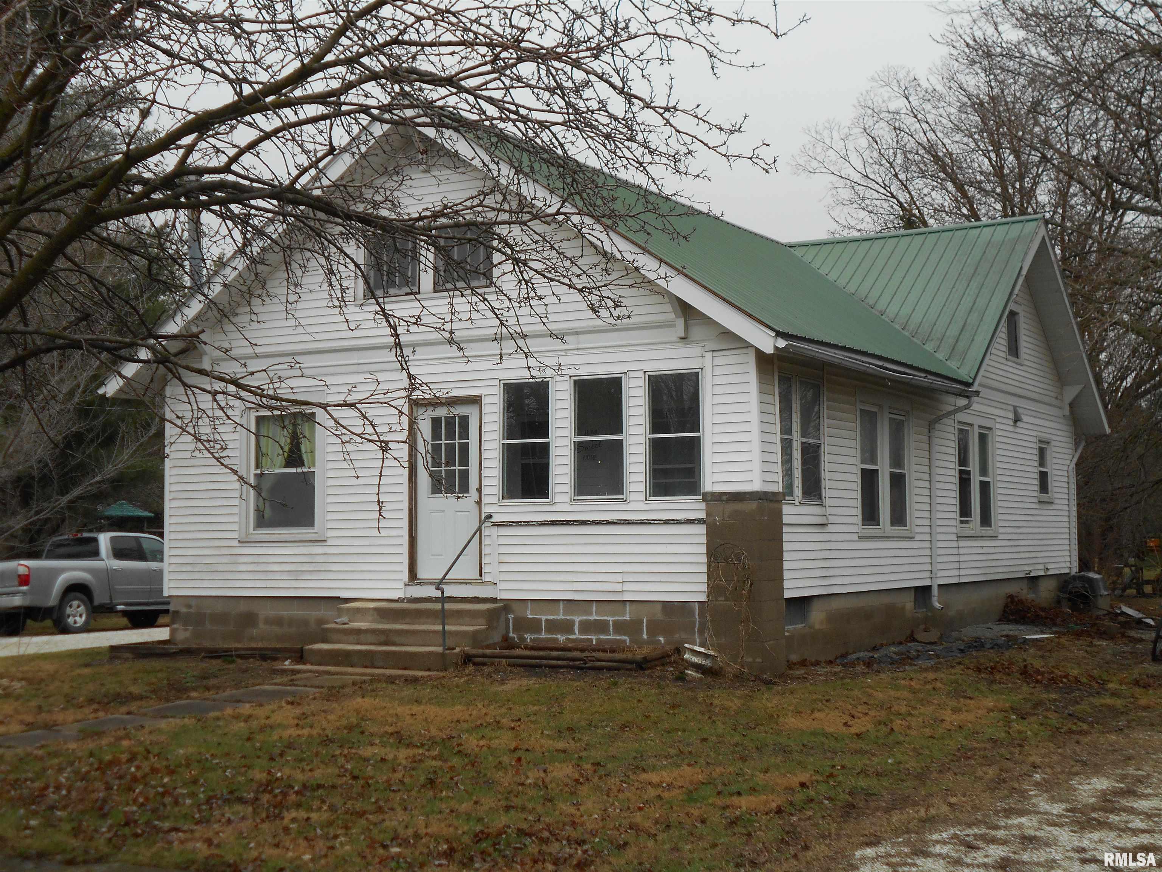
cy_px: 436
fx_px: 1645
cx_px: 581
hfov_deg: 38.9
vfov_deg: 29.7
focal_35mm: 49
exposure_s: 1/125
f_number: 4.5
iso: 80
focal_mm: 8.8
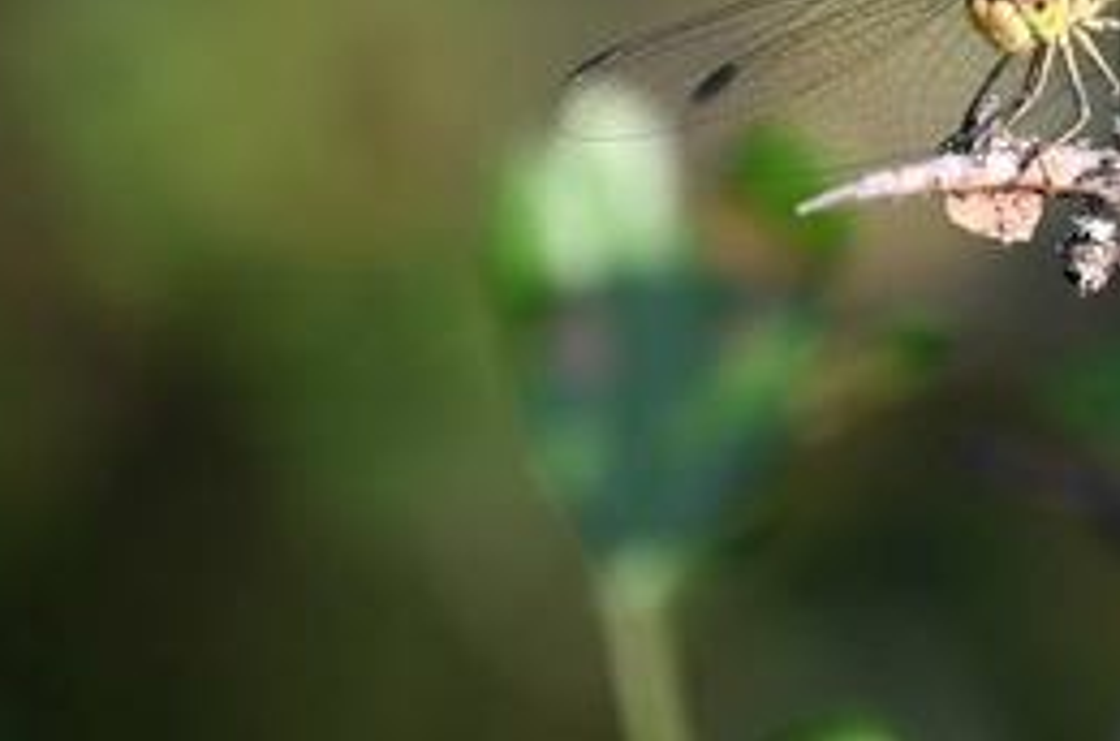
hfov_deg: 4.2
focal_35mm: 493
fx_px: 15300
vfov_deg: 2.8
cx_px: 1133
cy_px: 6
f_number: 6.3
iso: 220
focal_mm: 200
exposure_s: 1/200
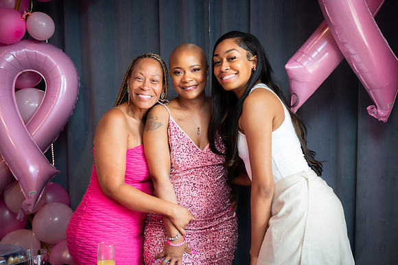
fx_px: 540
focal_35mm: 49
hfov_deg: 40.5
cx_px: 199
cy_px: 132
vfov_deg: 27.6
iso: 1600
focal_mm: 47
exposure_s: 1/200
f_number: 4.5
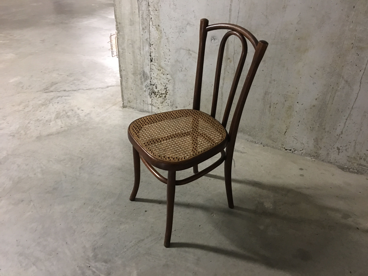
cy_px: 138
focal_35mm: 29
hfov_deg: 61.7
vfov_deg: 48.2
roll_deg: -2.5
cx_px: 184
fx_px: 308
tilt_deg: -33.1
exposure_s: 1/4
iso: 125
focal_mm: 4.15
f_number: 2.2
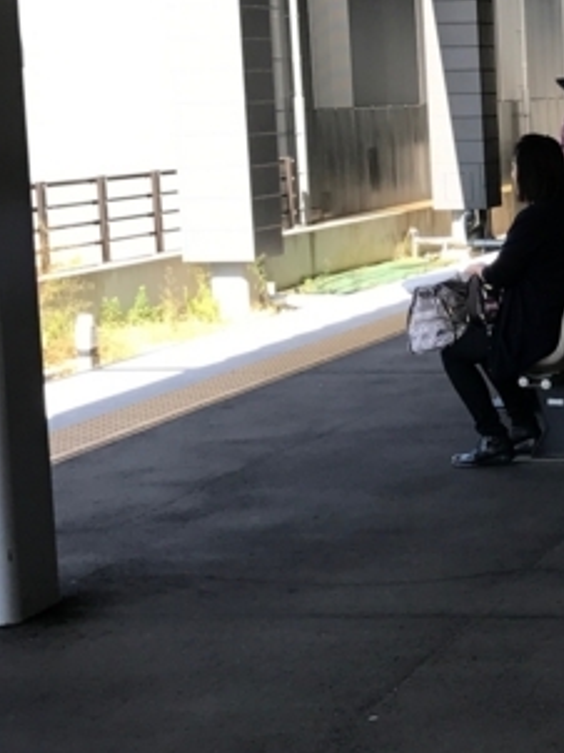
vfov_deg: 20.7
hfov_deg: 14.8
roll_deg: +1.3
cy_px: 359
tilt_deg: -7.0
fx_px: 2067
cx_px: 749
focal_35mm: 95
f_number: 1.8
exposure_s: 1/331
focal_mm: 3.99
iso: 20
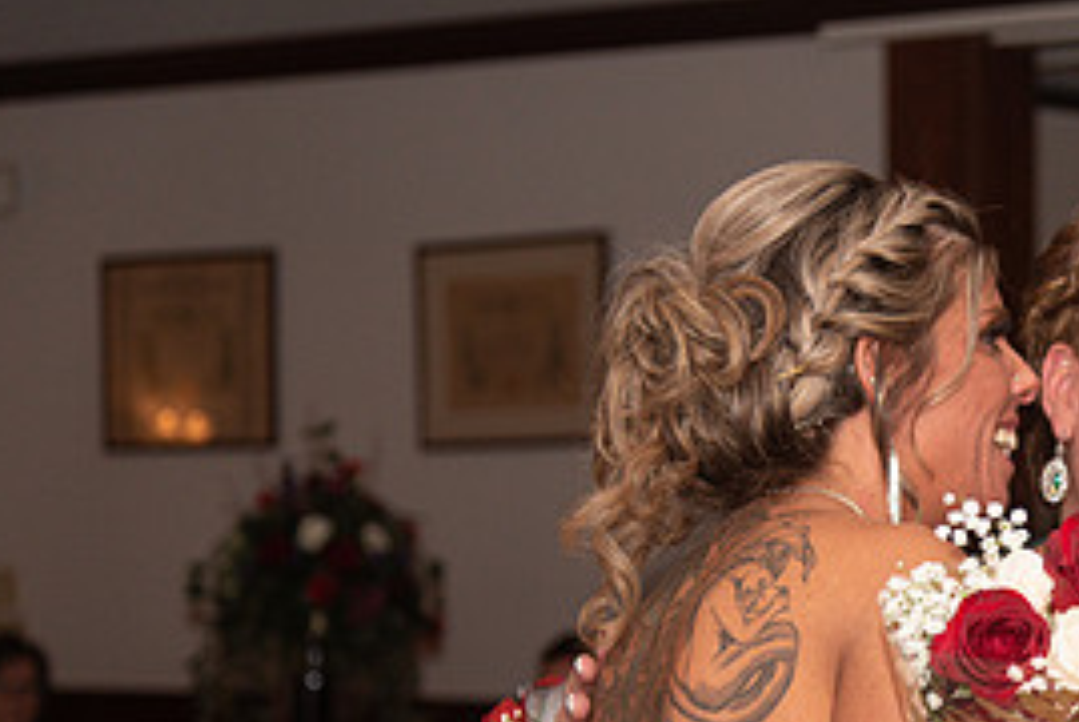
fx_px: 4201
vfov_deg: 9.8
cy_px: 668
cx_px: 1139
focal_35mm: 140
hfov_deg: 14.4
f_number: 4
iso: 800
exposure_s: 1/200
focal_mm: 65
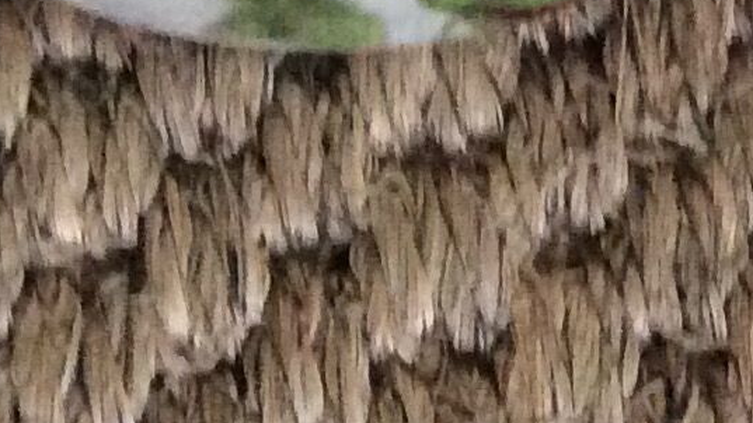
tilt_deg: -58.6
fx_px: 3354
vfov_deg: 6.7
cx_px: 711
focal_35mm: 168
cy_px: -682
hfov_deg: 12.7
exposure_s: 1/17
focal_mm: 3.3
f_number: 2.4
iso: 320
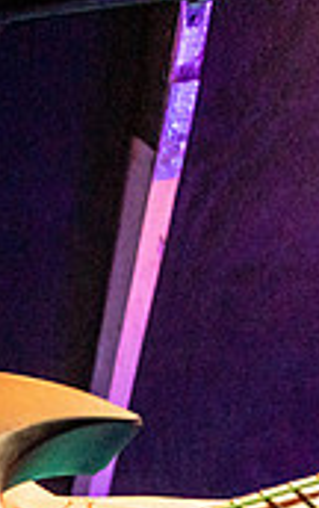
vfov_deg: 37.2
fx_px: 665
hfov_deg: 21.5
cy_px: 512
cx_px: -189
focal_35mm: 48
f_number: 2.8
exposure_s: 1/250
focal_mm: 14
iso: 3200
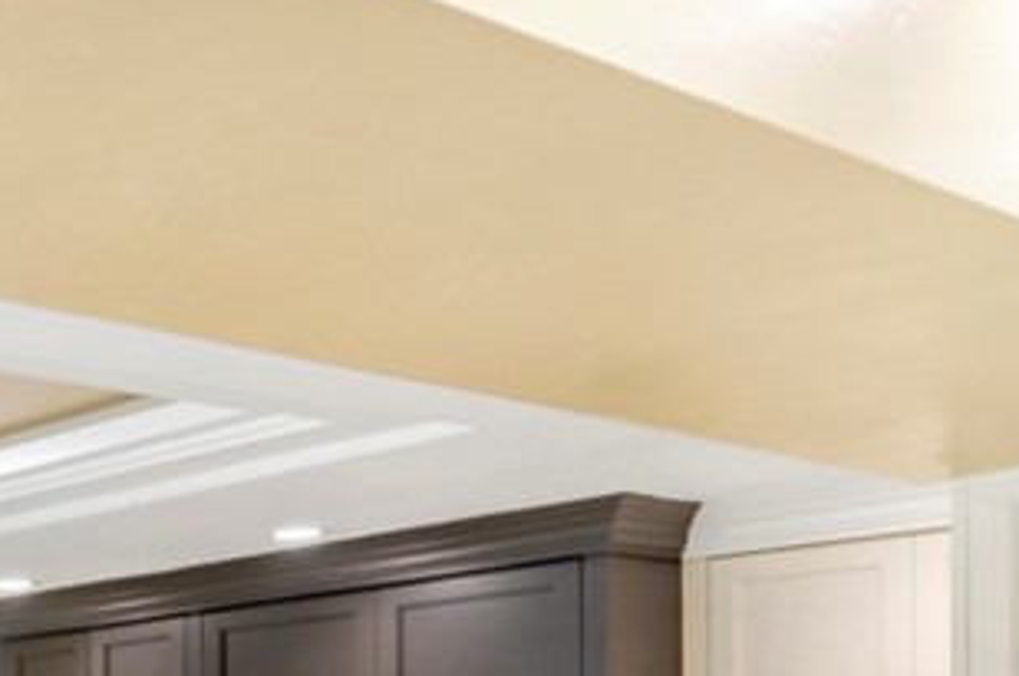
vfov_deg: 21.7
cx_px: -429
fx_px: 1545
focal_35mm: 55
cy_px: 927
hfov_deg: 27.6
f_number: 4
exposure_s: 1/4
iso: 100
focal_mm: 11
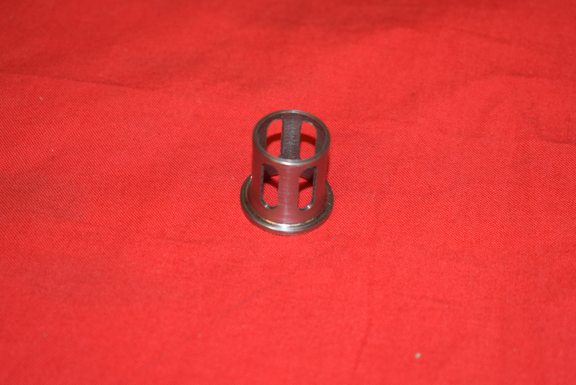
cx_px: 288
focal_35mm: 82
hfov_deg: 24.6
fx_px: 1320
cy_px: 192
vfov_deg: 16.6
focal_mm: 55
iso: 500
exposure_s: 1/60
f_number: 5.6
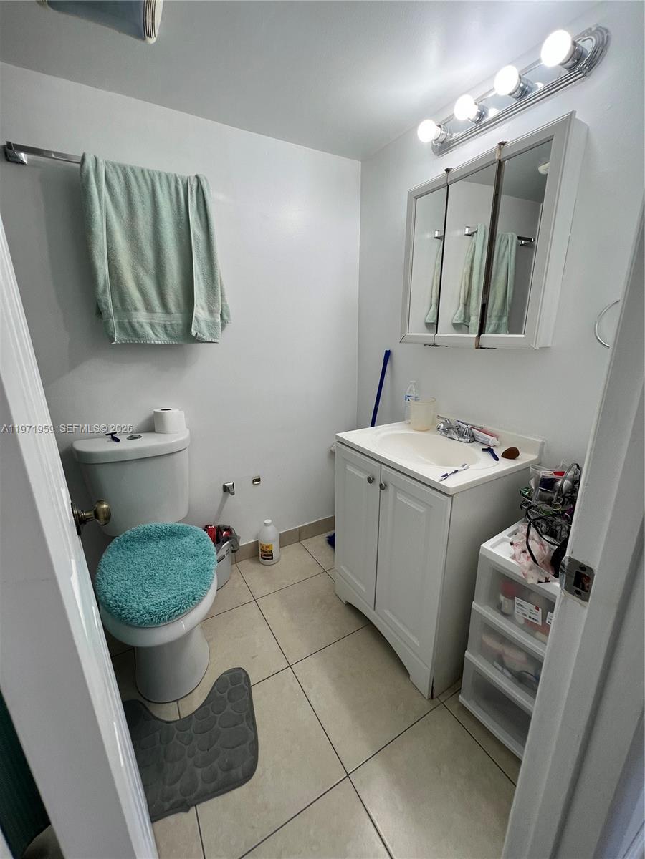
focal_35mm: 13
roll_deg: +0.4
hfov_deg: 89.9
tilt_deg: -16.0
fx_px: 323
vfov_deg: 106.2
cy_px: 430
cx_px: 322
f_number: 1.8
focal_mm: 1.57
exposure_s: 1/146
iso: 32
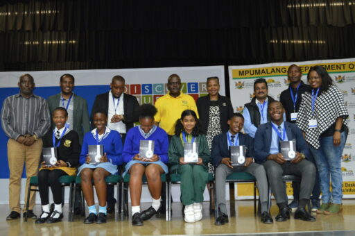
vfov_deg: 34.1
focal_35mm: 39
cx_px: 178
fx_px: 384
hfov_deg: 49.6
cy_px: 118
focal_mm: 26
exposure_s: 1/60
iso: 1600
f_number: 4.2
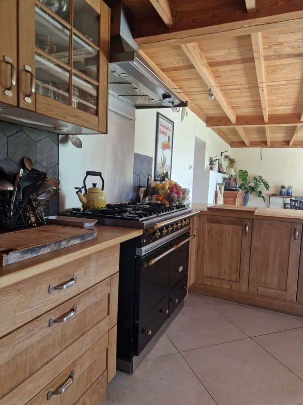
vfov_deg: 73.9
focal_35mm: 23
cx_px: 152
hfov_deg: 58.9
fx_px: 268
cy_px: 202
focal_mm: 5.4
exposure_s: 1/180
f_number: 1.8
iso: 160
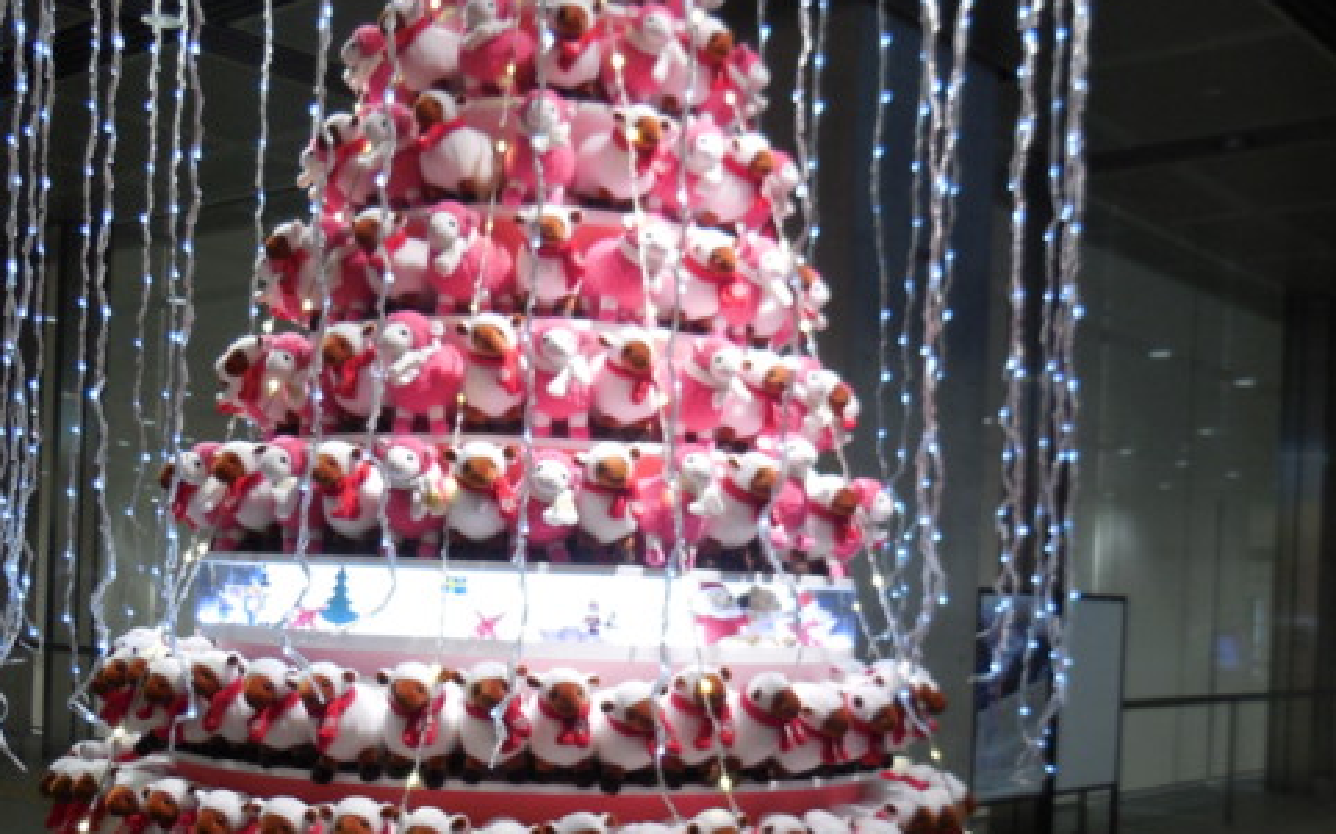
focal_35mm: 44
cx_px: 687
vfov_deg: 28.8
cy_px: 615
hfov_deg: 45.3
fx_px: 1602
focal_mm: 4.5
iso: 180
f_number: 3.1
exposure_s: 1/30
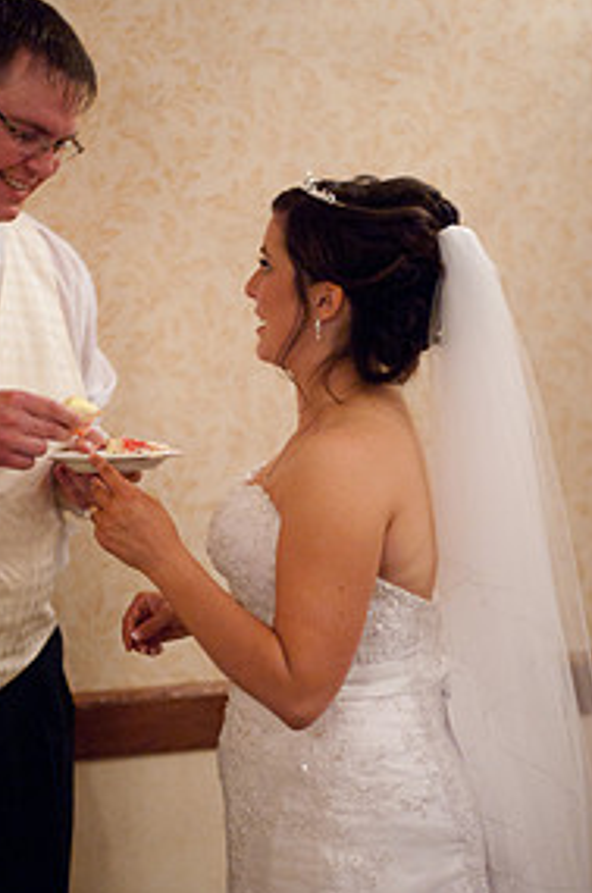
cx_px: 243
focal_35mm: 79
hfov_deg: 17.2
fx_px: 1956
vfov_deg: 25.7
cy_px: 489
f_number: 1.4
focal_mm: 50
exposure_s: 1/60
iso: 4000
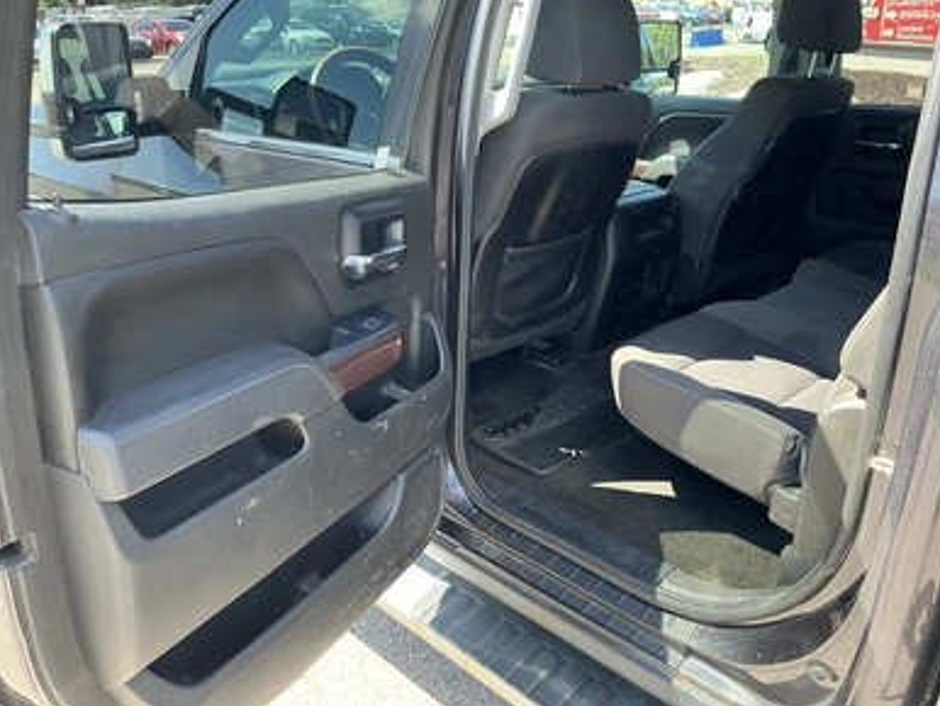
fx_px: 788
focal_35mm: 29
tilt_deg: -24.8
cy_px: 346
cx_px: 465
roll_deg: -0.4
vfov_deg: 48.3
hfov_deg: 61.6
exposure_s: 1/122
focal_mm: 3
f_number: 1.8
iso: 32
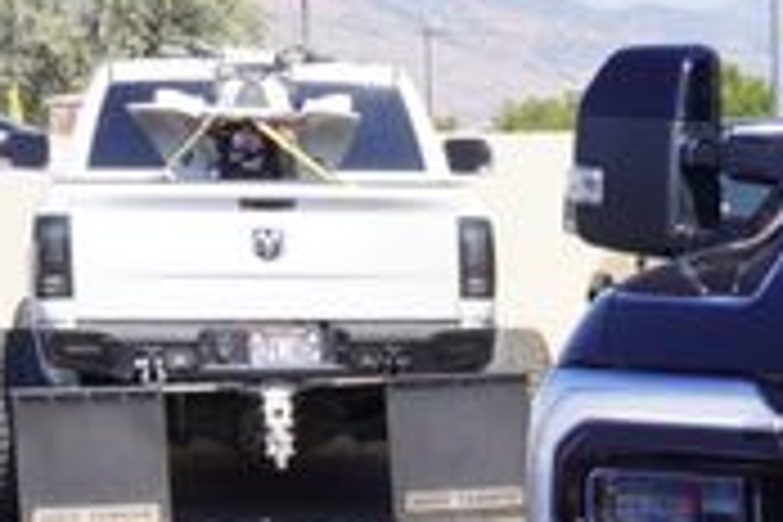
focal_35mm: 160
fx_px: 3476
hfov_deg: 11.9
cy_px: 684
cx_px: 1386
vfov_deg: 8.5
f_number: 9
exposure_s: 1/125
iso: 100
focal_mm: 29
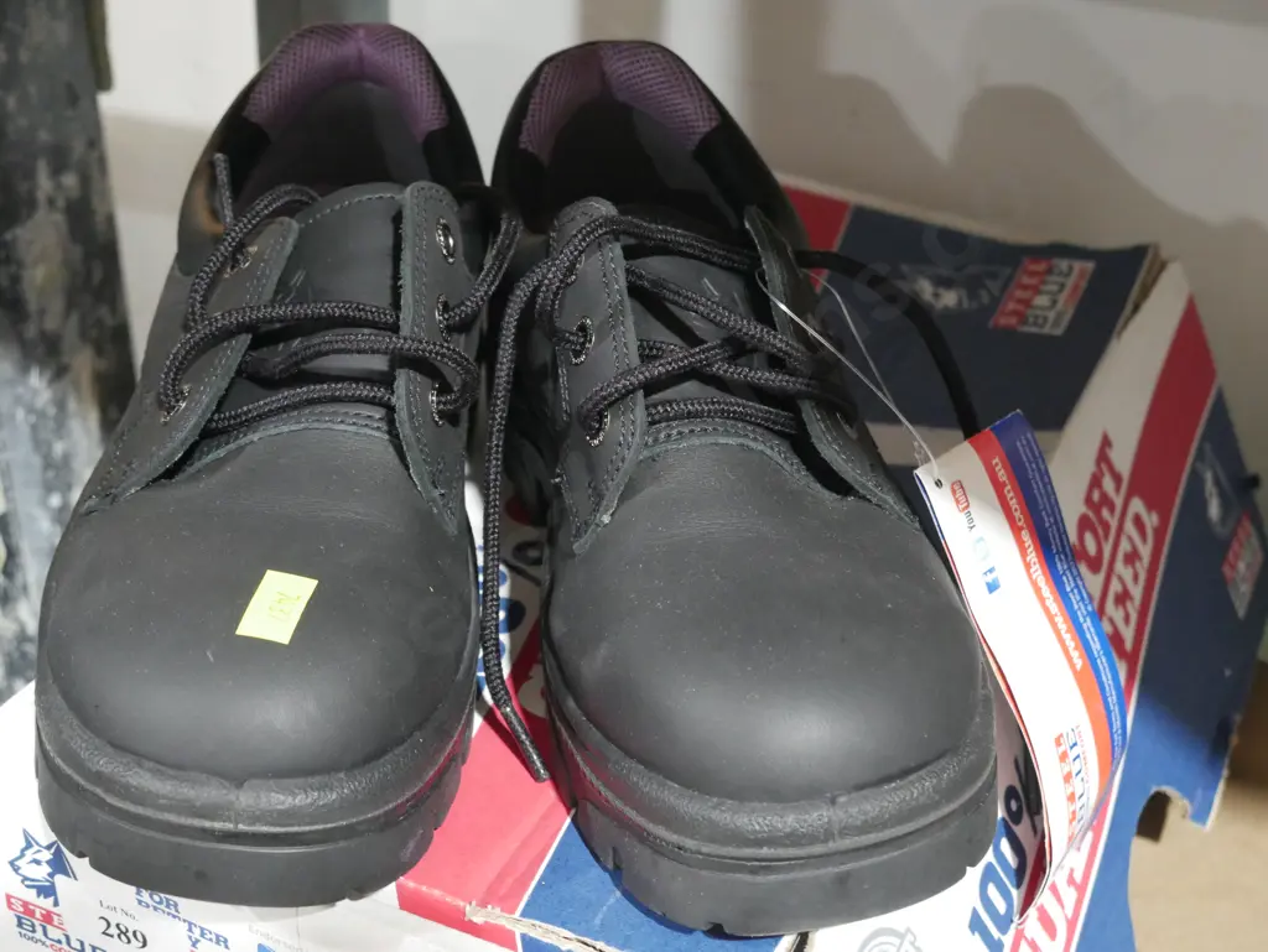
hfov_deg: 34.3
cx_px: 634
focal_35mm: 56
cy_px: 476
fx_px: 2052
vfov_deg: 26.1
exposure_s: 1/30
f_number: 5.3
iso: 3200
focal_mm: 28
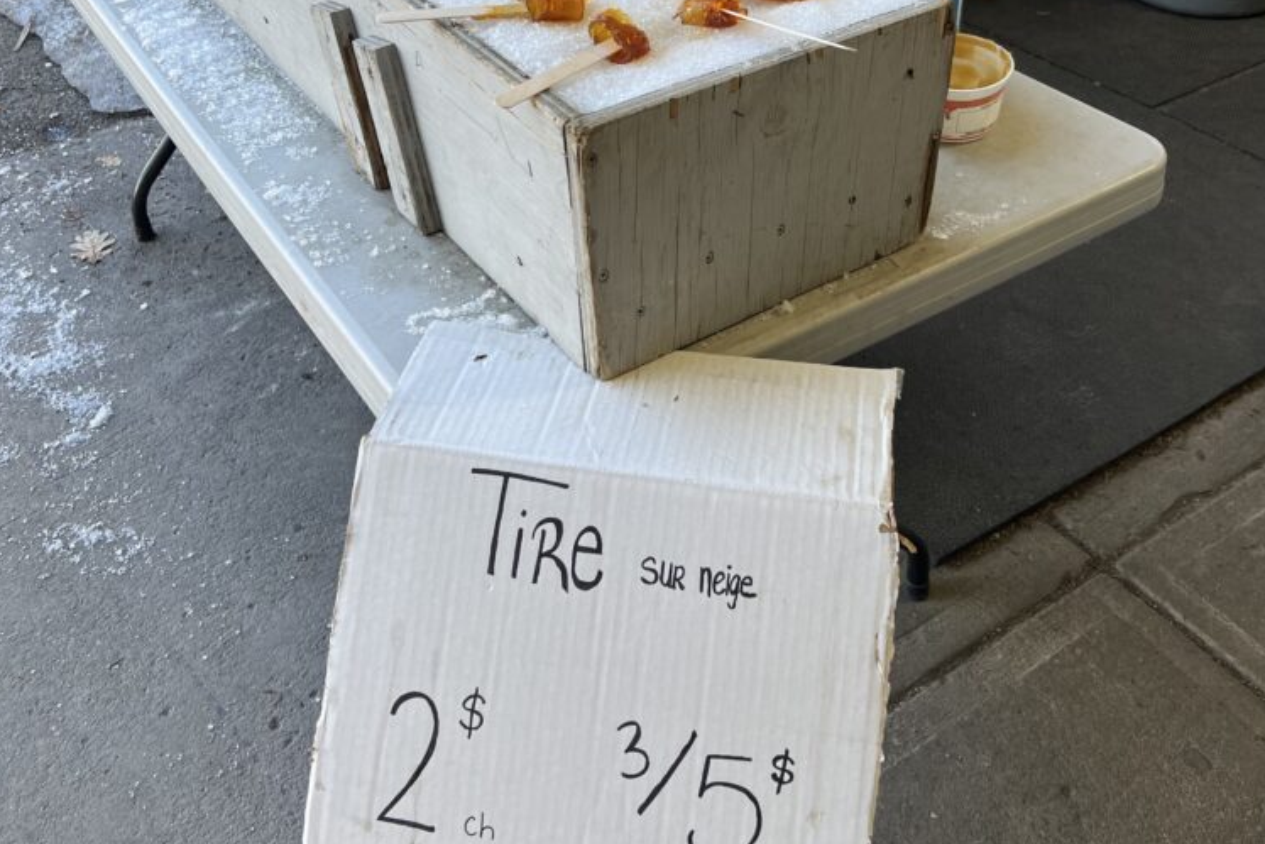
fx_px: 1300
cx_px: 631
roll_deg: -1.4
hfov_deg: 51.9
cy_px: 200
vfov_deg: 35.1
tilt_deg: -36.1
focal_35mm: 37
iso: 50
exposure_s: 1/337
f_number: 1.5
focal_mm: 5.7
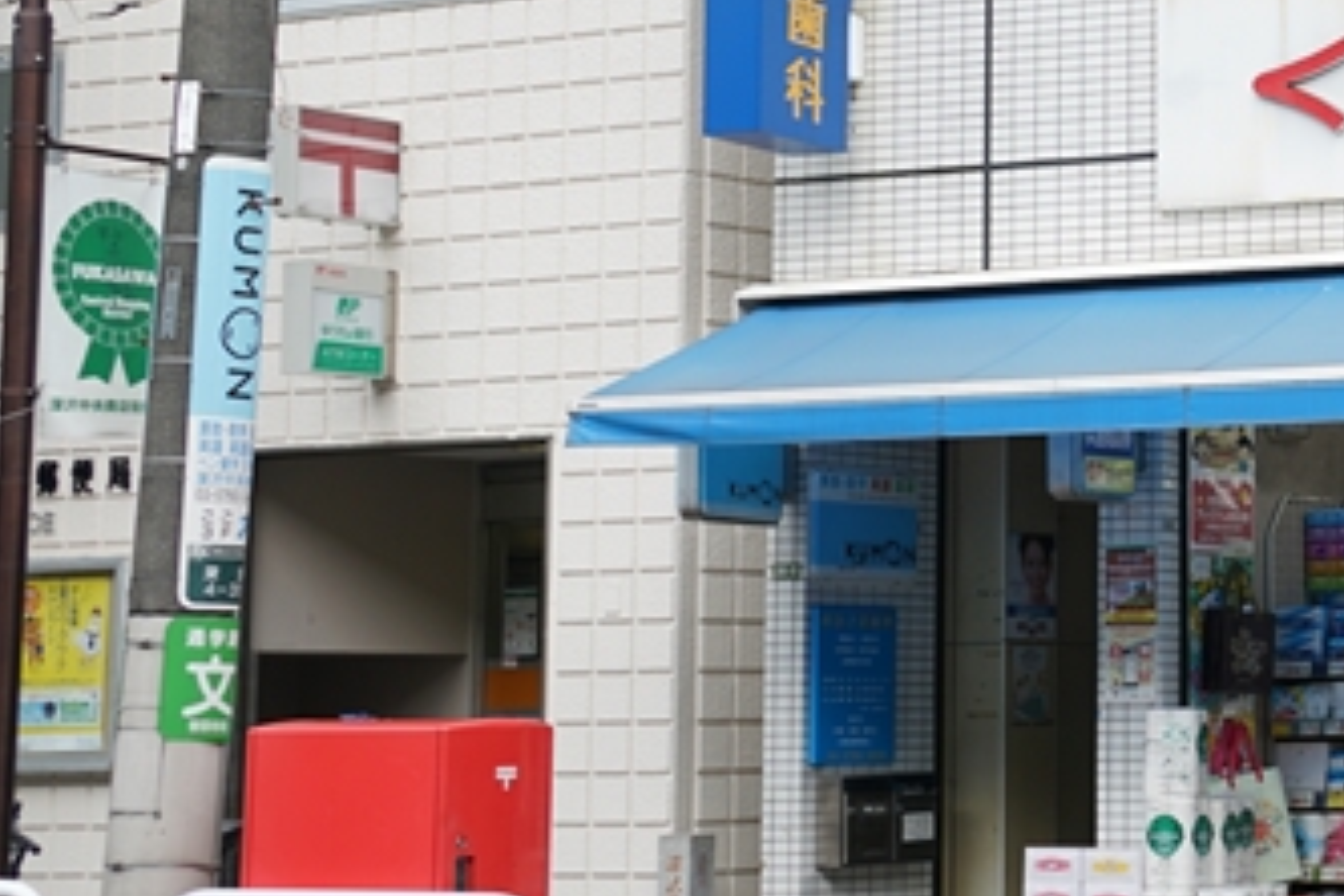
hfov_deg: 19.2
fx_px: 3770
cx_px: 1538
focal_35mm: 101
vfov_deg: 13.5
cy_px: 222
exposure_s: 1/160
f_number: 4
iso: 100
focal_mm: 28
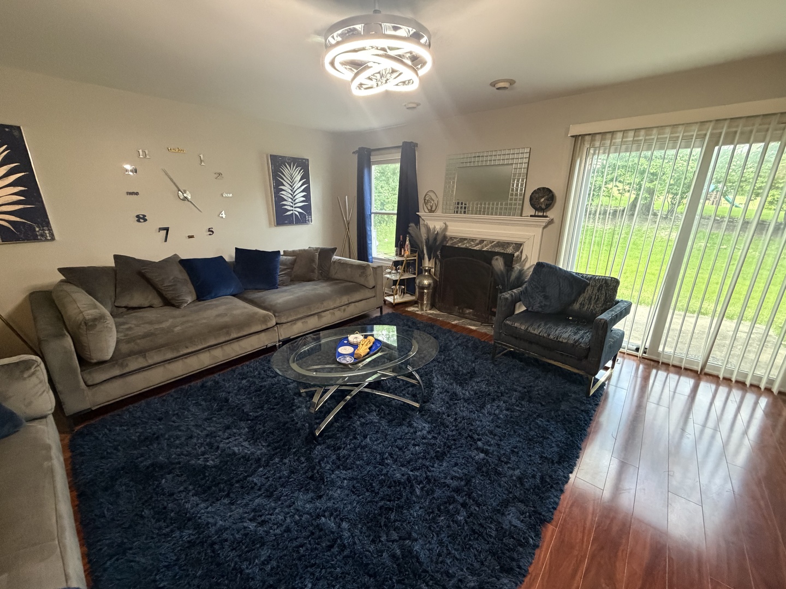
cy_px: 294
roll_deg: -1.0
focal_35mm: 14
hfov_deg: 102.1
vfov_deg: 85.7
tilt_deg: -14.7
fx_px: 318
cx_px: 393
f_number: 2.2
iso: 500
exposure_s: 1/60
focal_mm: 2.22
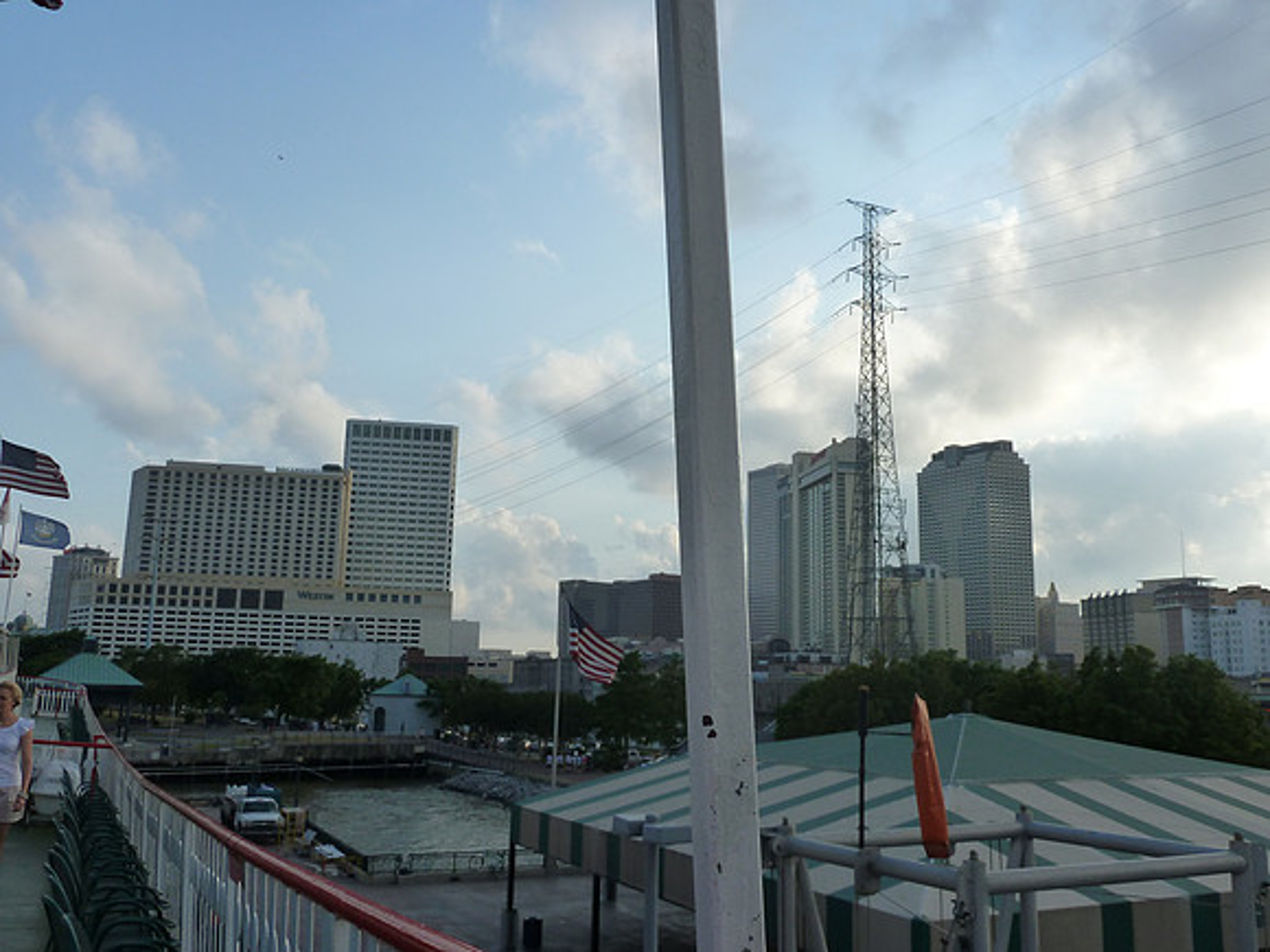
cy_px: 476
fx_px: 1101
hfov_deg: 60.0
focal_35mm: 30
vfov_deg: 46.8
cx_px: 635
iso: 125
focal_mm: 5
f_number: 4.5
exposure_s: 1/500
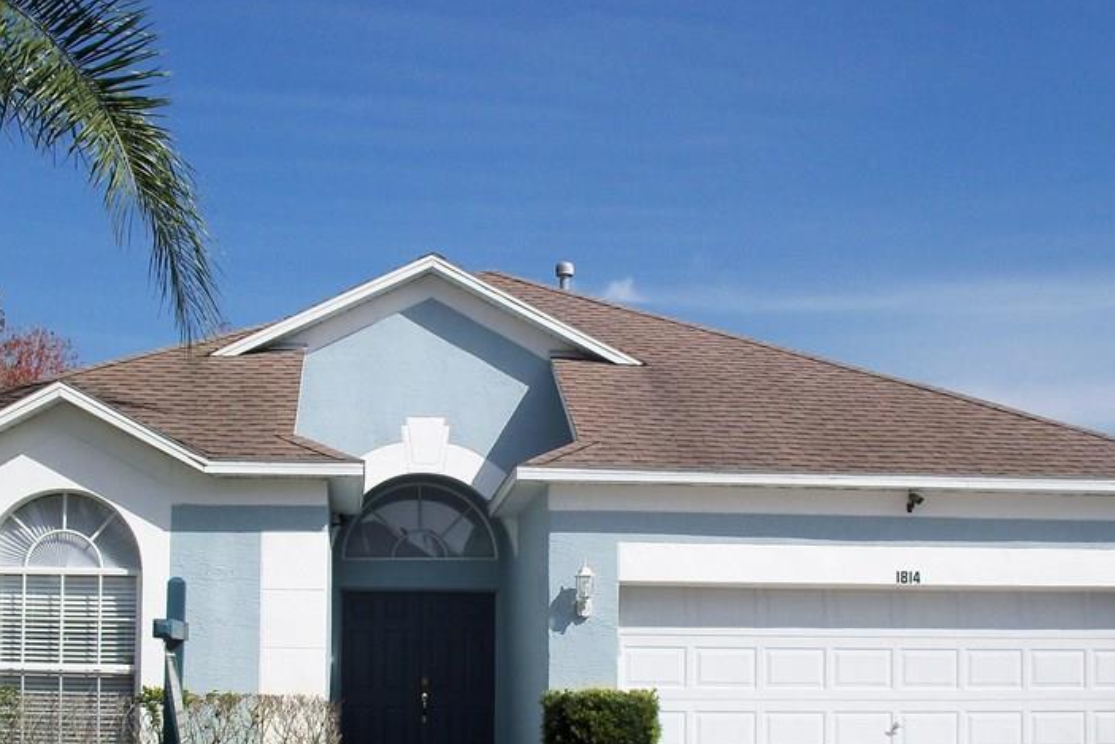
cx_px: 500
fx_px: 1642
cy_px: 576
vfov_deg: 25.2
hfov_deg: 37.5
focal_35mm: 53
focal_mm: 6.3
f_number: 5.5
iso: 80
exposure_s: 1/640
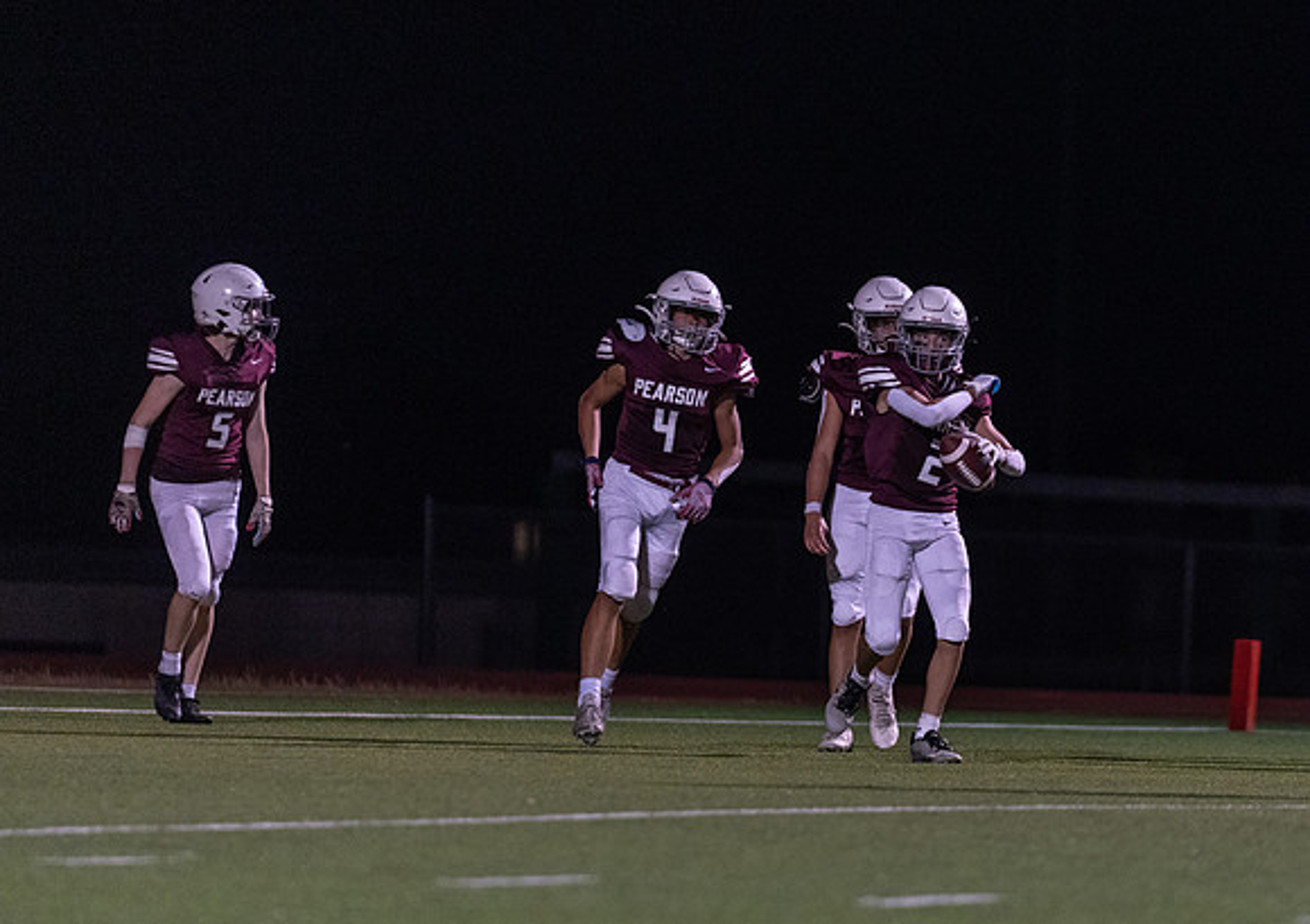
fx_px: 11103
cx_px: 958
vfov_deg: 4.8
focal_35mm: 300
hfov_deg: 6.7
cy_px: 424
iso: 4000
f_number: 2.8
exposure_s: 1/1000
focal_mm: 200
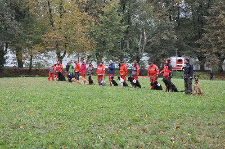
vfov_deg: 25.6
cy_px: 74
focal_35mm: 52
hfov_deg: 37.9
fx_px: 327
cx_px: 112
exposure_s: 1/400
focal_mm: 35
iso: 800
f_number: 6.3
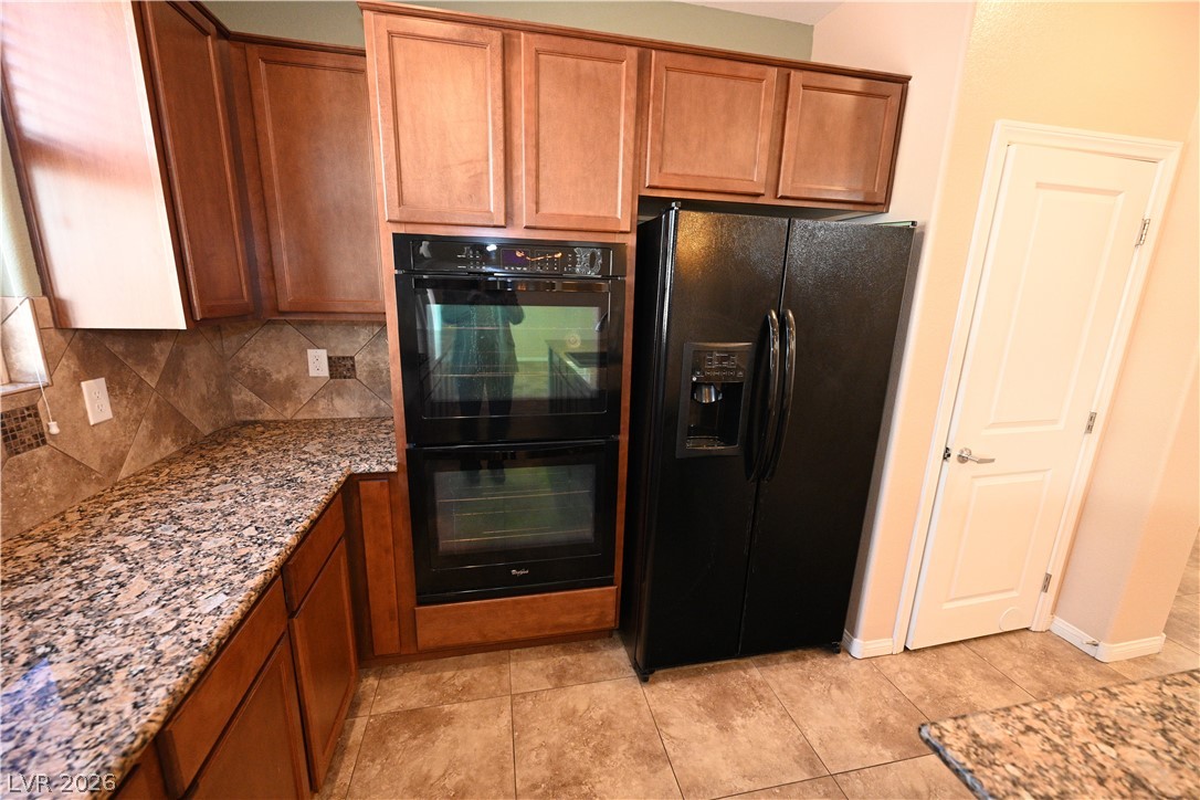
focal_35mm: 14
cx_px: 600
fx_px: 467
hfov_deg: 104.3
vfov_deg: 81.2
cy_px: 400
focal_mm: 14
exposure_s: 1/60
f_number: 4
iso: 4000
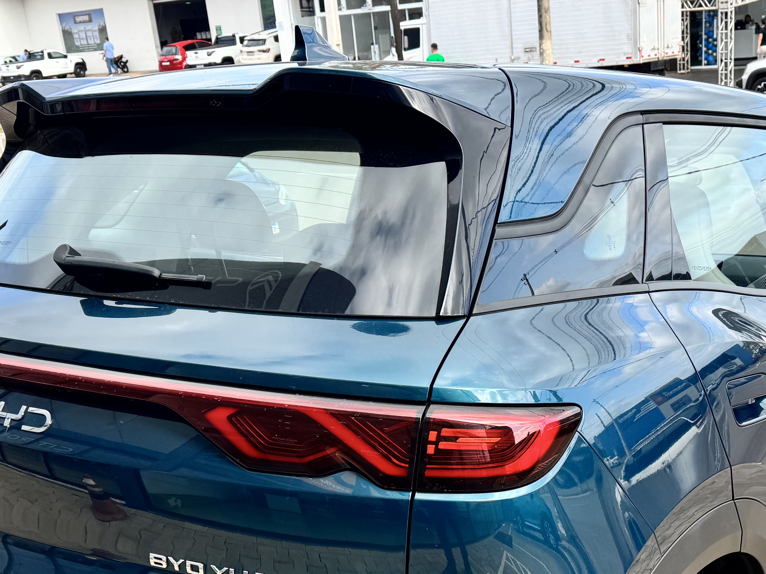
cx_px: 441
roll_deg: +5.8
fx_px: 1084
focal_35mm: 49
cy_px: 505
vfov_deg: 28.6
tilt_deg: -24.5
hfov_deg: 38.8
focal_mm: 6.76
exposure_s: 1/1366
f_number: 1.78
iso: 80
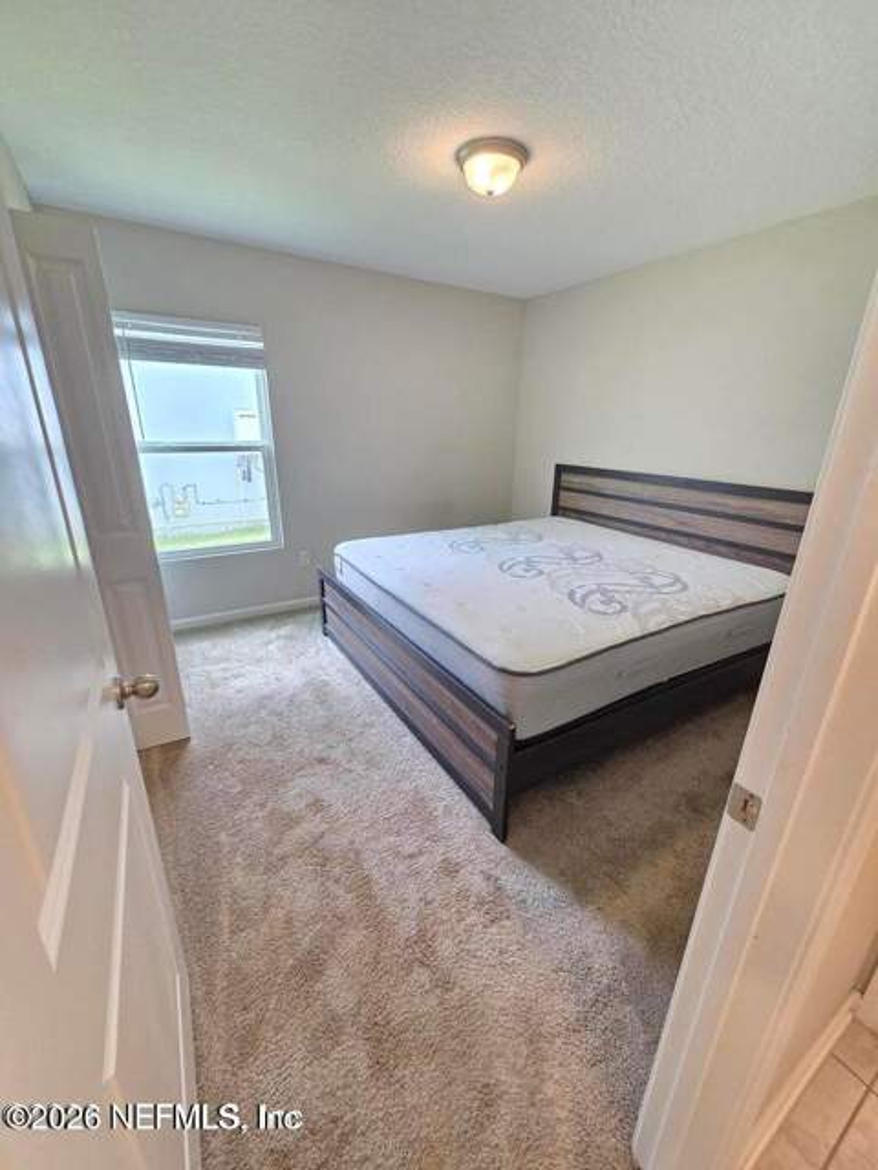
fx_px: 440
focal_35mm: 13
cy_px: 585
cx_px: 439
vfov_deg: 106.2
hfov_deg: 89.9
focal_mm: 2.2
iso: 320
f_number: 1.9
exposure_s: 1/60
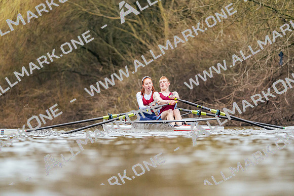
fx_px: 3243
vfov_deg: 3.5
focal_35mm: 397
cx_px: 147
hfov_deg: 5.2
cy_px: 98
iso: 4000
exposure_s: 1/2000
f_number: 6.3
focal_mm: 397
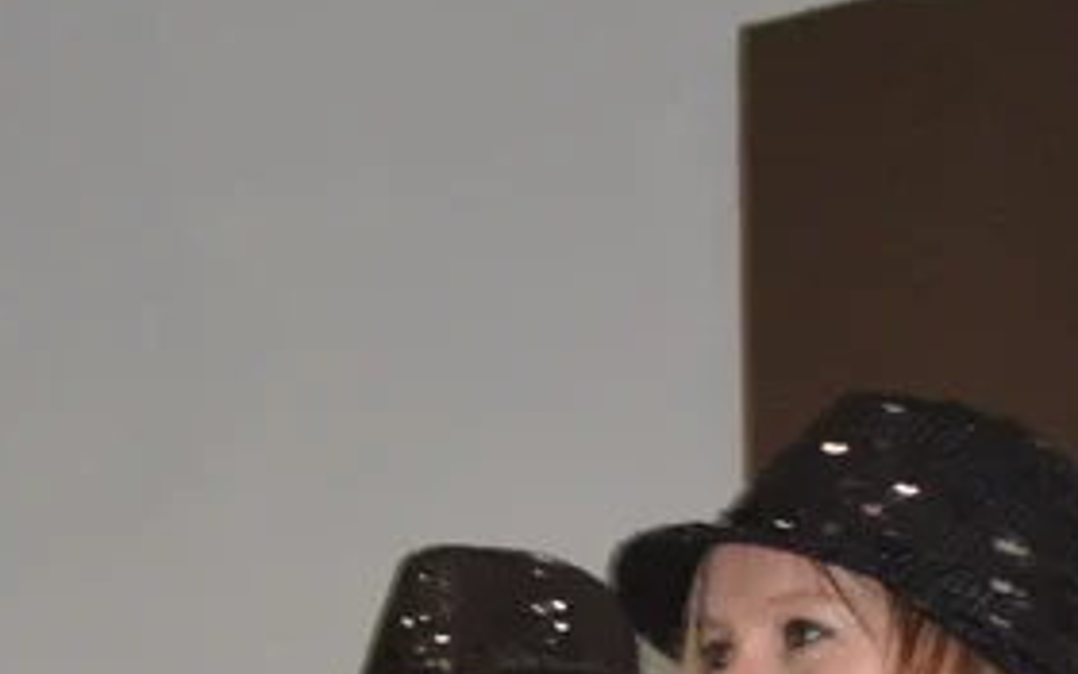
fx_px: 8079
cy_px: 1394
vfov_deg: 4.7
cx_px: -997
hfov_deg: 7.4
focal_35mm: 275
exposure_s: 1/60
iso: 1100
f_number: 5.3
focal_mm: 42
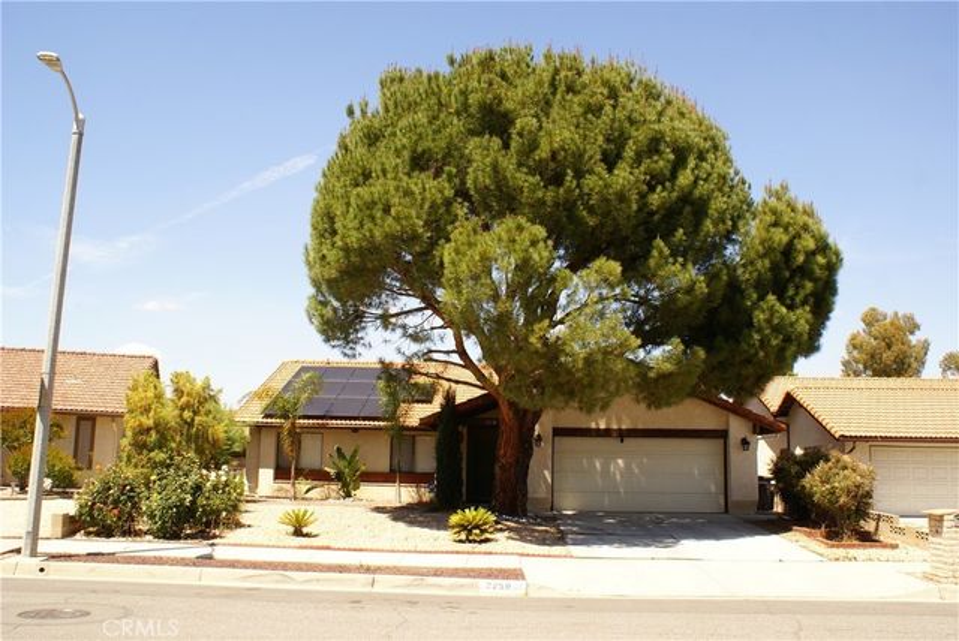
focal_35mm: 30
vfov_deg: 43.7
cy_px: 320
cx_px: 480
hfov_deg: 61.9
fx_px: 800
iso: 100
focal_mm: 20
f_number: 10
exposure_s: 1/100
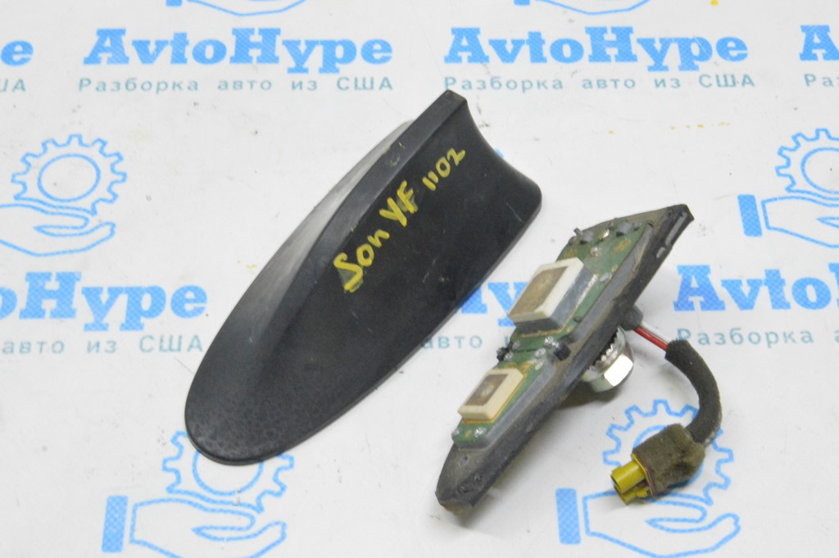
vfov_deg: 23.7
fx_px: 1327
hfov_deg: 35.1
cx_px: 420
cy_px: 279
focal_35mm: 57
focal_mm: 38
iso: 6400
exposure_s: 1/15
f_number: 20
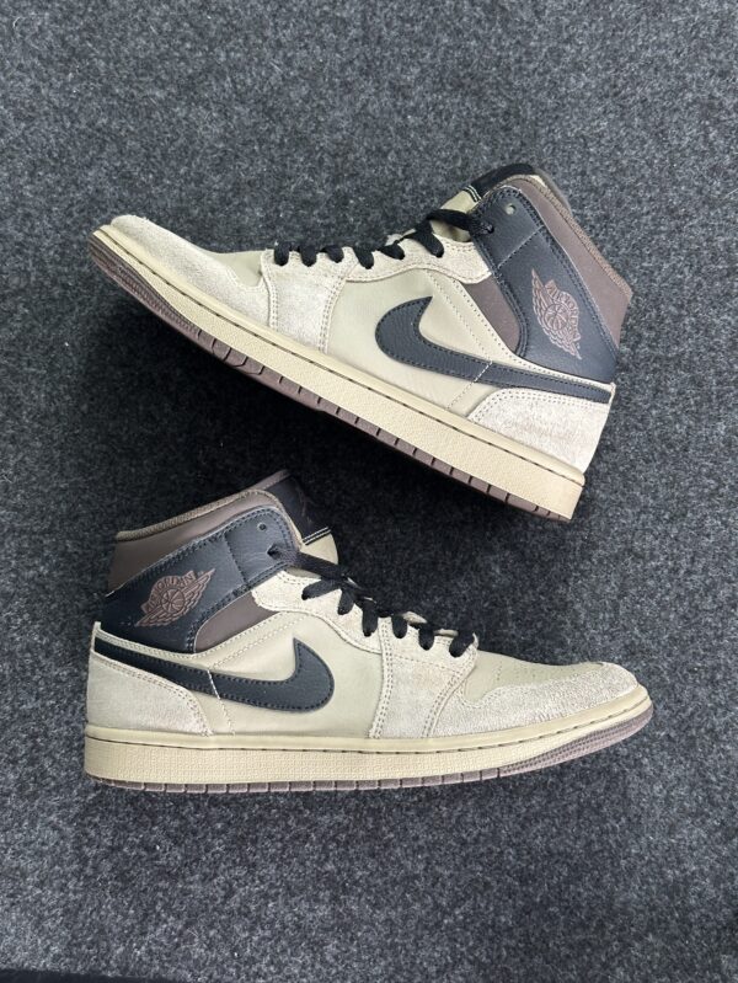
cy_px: 492
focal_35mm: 48
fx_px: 1363
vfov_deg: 39.6
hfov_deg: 30.3
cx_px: 369
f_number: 1.78
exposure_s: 1/36
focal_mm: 6.86
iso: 200
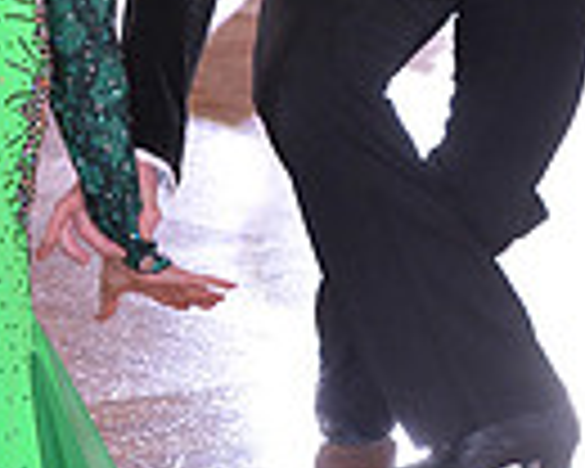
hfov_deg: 6.6
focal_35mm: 293
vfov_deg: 5.2
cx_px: 110
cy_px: -396
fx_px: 5073
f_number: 5.6
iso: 2000
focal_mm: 70
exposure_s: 1/200
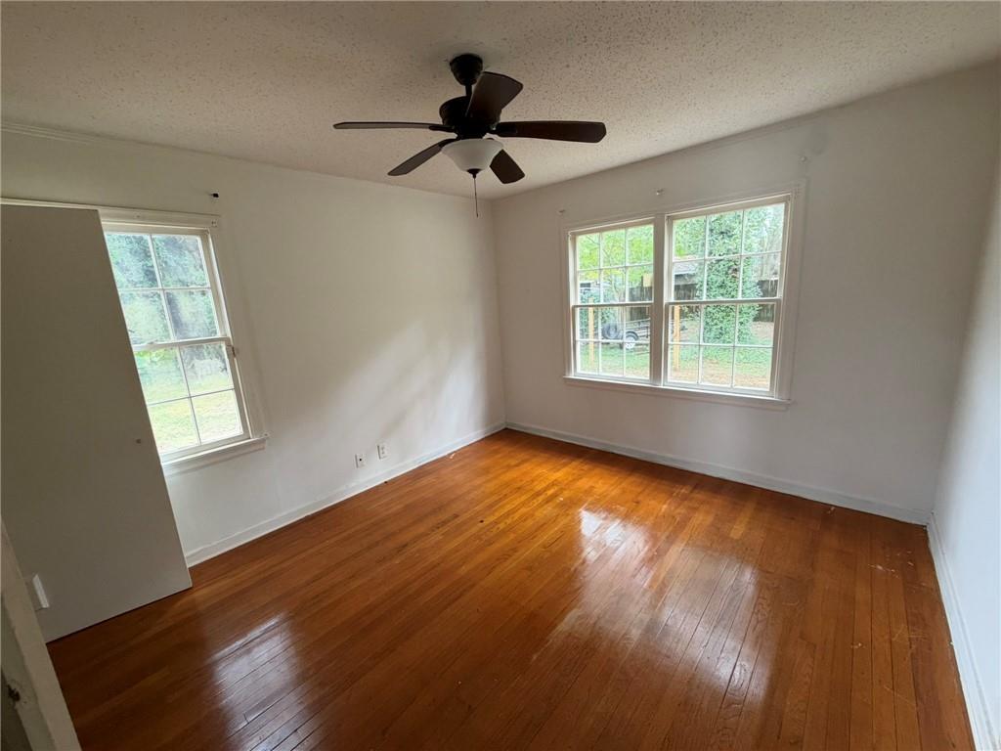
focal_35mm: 14
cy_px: 376
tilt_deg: -11.3
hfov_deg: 102.1
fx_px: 405
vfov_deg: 85.7
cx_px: 500
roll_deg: +4.0
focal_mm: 2.22
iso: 320
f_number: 2.2
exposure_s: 1/103
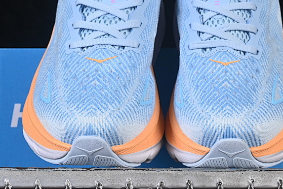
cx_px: 167
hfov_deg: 14.2
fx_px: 1139
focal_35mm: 145
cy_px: 53
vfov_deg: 9.4
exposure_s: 1/80
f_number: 8
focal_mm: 50
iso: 160
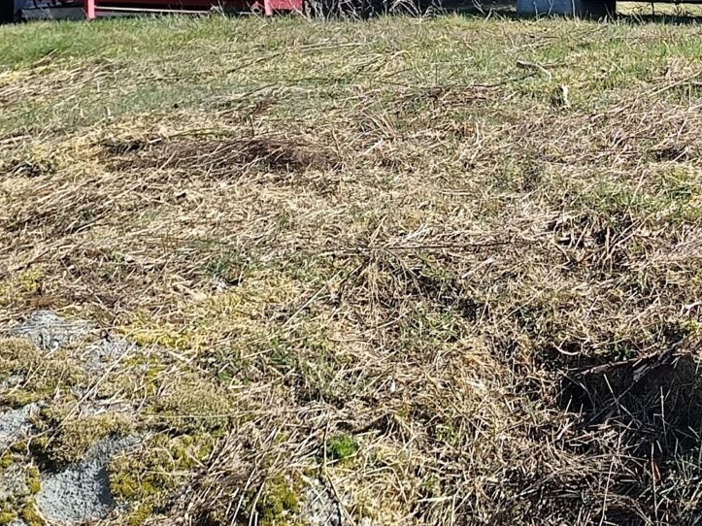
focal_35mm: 85
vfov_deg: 16.4
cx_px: 958
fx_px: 1723
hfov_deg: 20.6
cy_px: -167
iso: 505
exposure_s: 1/900
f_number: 1.75
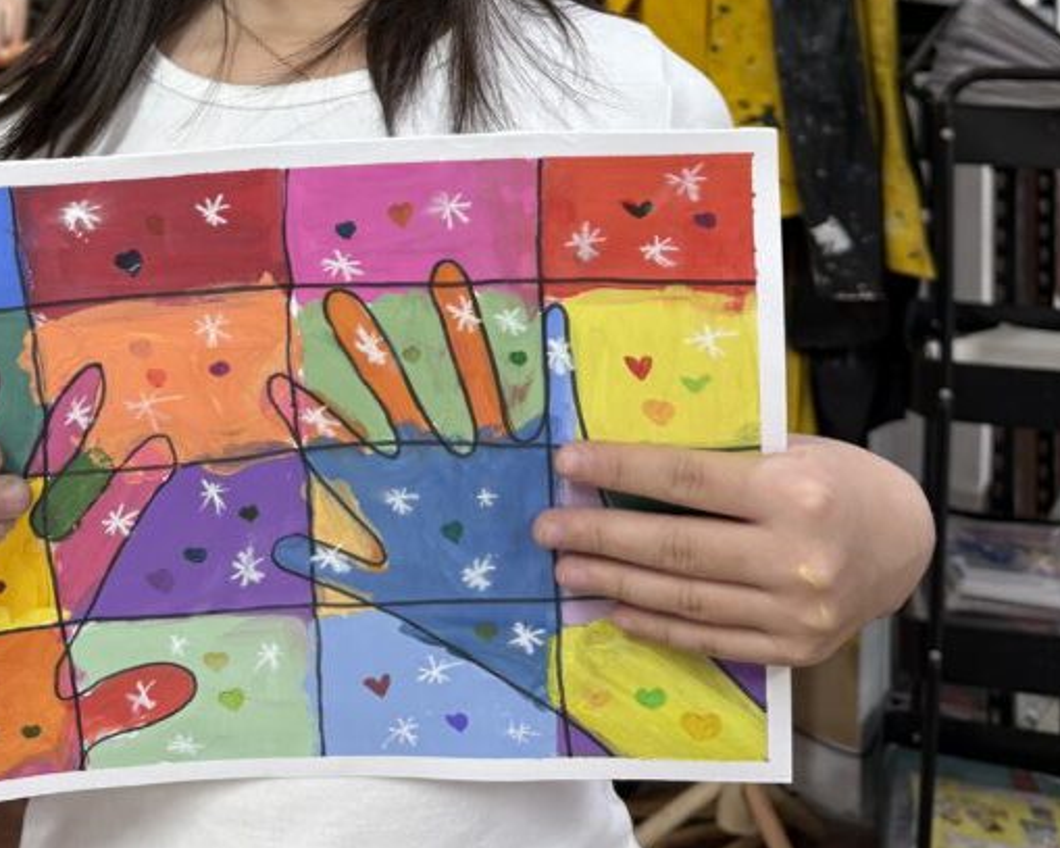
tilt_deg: +1.4
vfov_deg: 30.4
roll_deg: -0.7
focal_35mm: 46
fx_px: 1443
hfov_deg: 40.0
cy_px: -6
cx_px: 387
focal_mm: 6.76
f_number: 1.78
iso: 125
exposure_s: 1/100
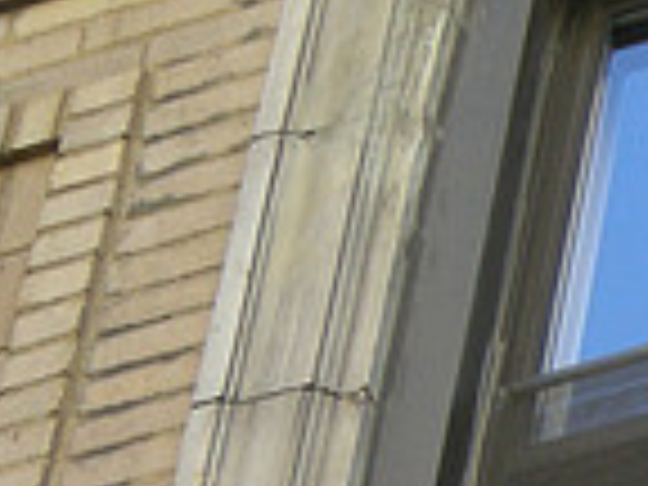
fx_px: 7918
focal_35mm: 423
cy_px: 884
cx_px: 1048
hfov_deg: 4.6
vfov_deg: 3.5
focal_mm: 17.1
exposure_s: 1/60
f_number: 4.7
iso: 71
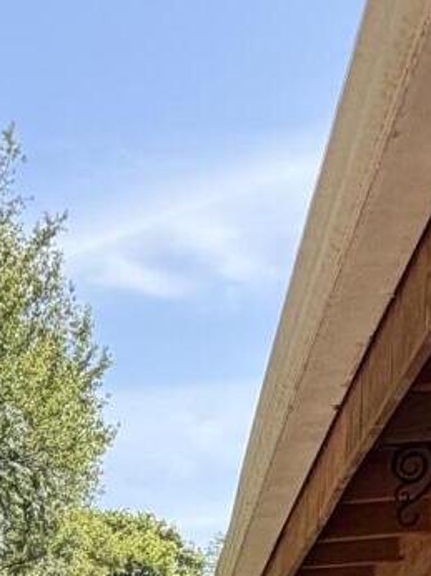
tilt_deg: -5.7
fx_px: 1346
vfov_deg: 19.4
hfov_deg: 17.5
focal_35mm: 81
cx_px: -47
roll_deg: +0.2
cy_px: 971
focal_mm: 2.22
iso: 50
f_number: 2.2
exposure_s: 1/502
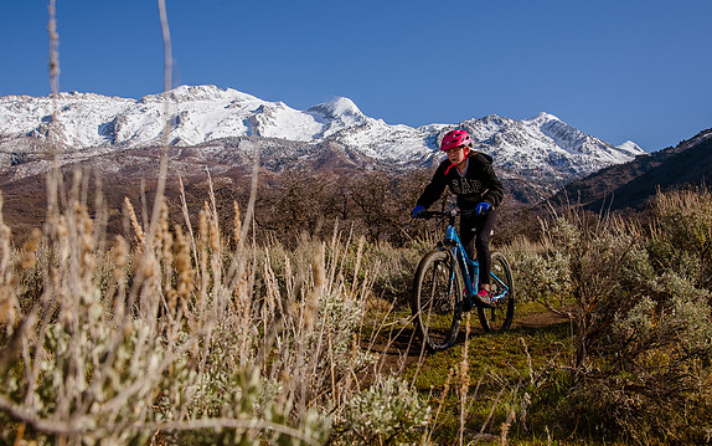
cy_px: 193
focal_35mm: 41
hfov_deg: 48.2
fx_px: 796
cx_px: 327
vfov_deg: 31.2
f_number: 10
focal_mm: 34
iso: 250
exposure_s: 1/500
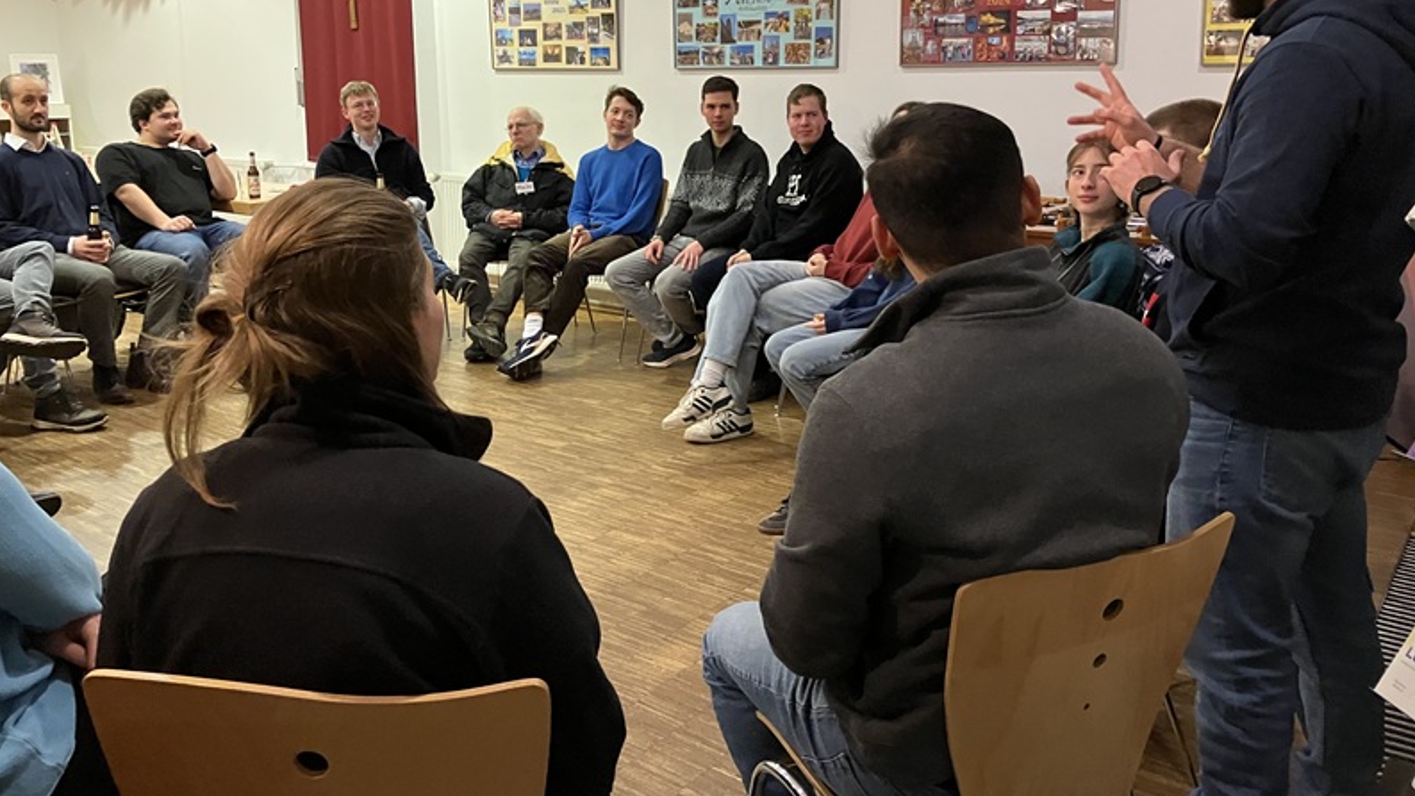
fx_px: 1163
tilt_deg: -11.0
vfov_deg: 37.4
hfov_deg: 62.6
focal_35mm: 31
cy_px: 277
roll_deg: -0.4
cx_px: 714
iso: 250
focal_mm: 3.99
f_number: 1.8
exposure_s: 1/50
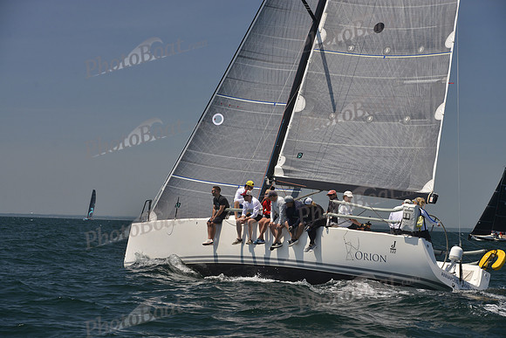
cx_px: 253
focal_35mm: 105
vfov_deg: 13.0
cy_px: 169
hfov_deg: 19.5
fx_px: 1476
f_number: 9
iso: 400
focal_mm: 105
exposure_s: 1/800
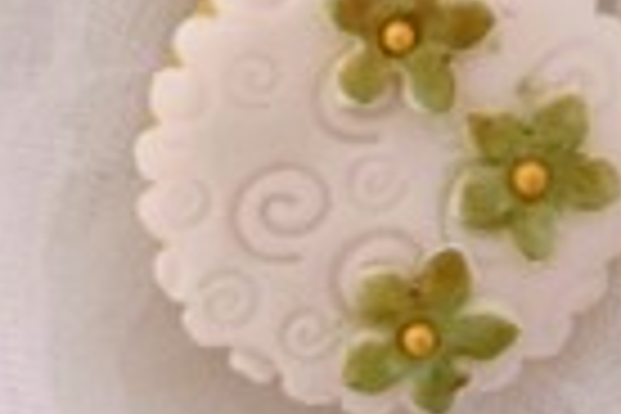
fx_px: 5364
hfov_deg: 6.6
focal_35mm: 311
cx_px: 7
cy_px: -1476
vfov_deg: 4.0
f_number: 4.2
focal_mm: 28
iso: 100
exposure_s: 1/125
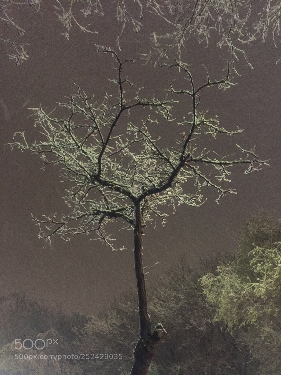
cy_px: 188
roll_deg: -2.8
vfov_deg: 61.7
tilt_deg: +34.5
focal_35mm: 29
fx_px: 314
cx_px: 140
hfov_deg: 48.2
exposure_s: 1/17
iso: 640
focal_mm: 4.15
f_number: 2.2
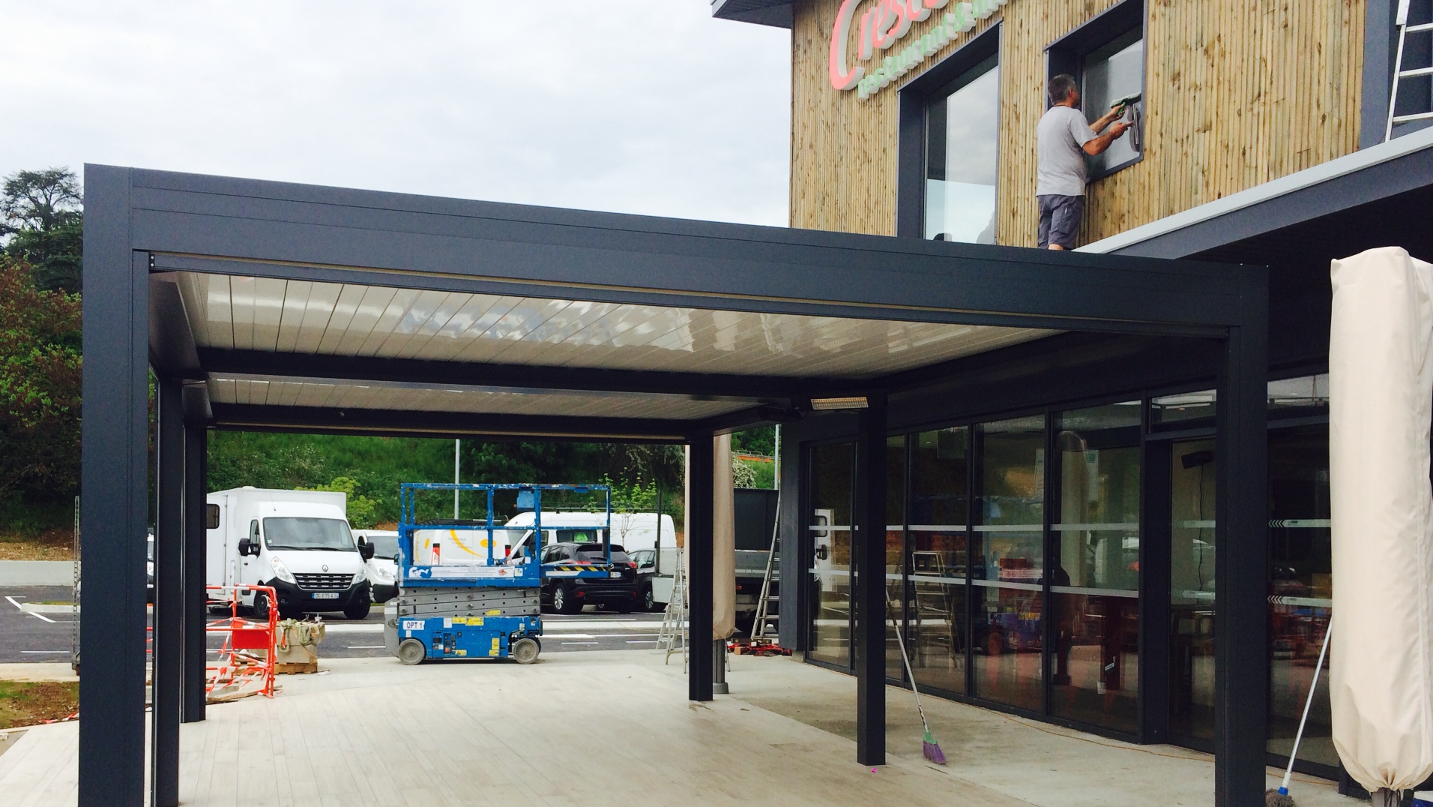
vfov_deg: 33.5
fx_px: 1330
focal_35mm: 35
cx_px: 690
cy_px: 529
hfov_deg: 56.6
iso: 32
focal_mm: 4.12
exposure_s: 1/1709
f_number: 2.2
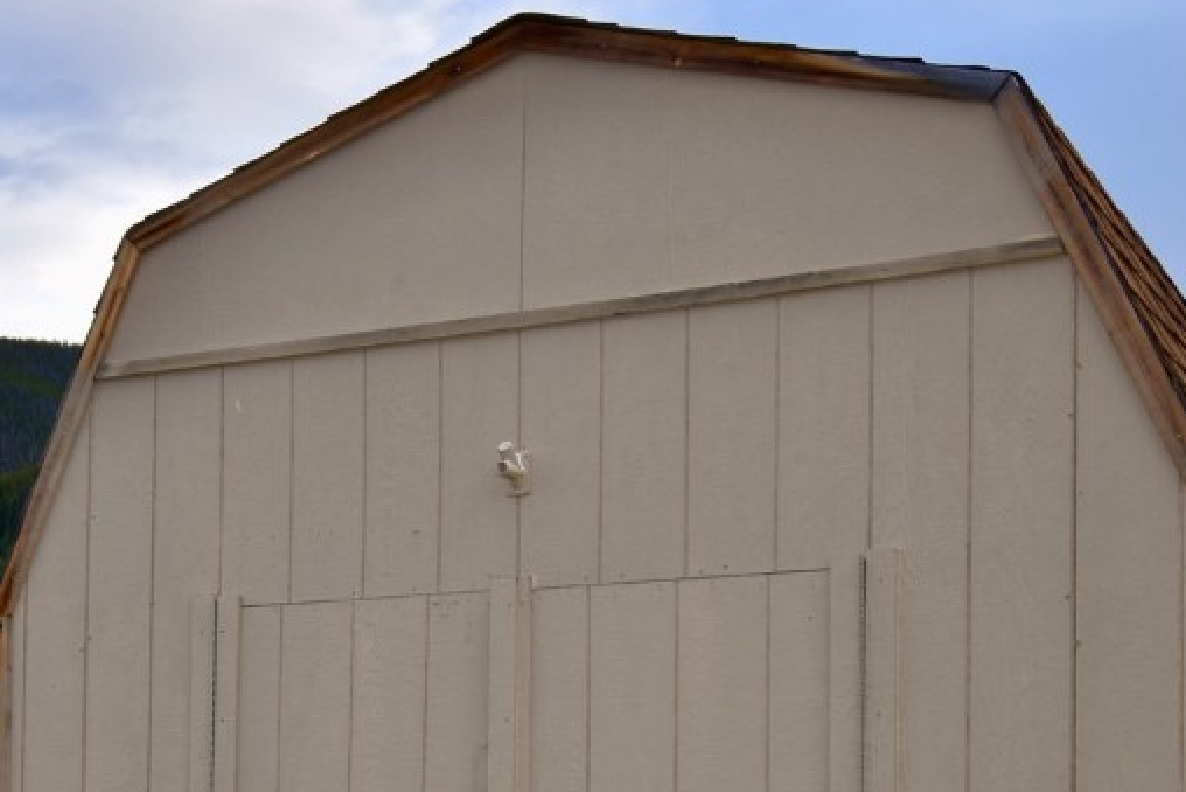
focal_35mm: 68
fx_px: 2241
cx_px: 161
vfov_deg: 19.4
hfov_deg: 28.7
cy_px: 827
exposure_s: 1/125
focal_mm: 20
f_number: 5.6
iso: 140
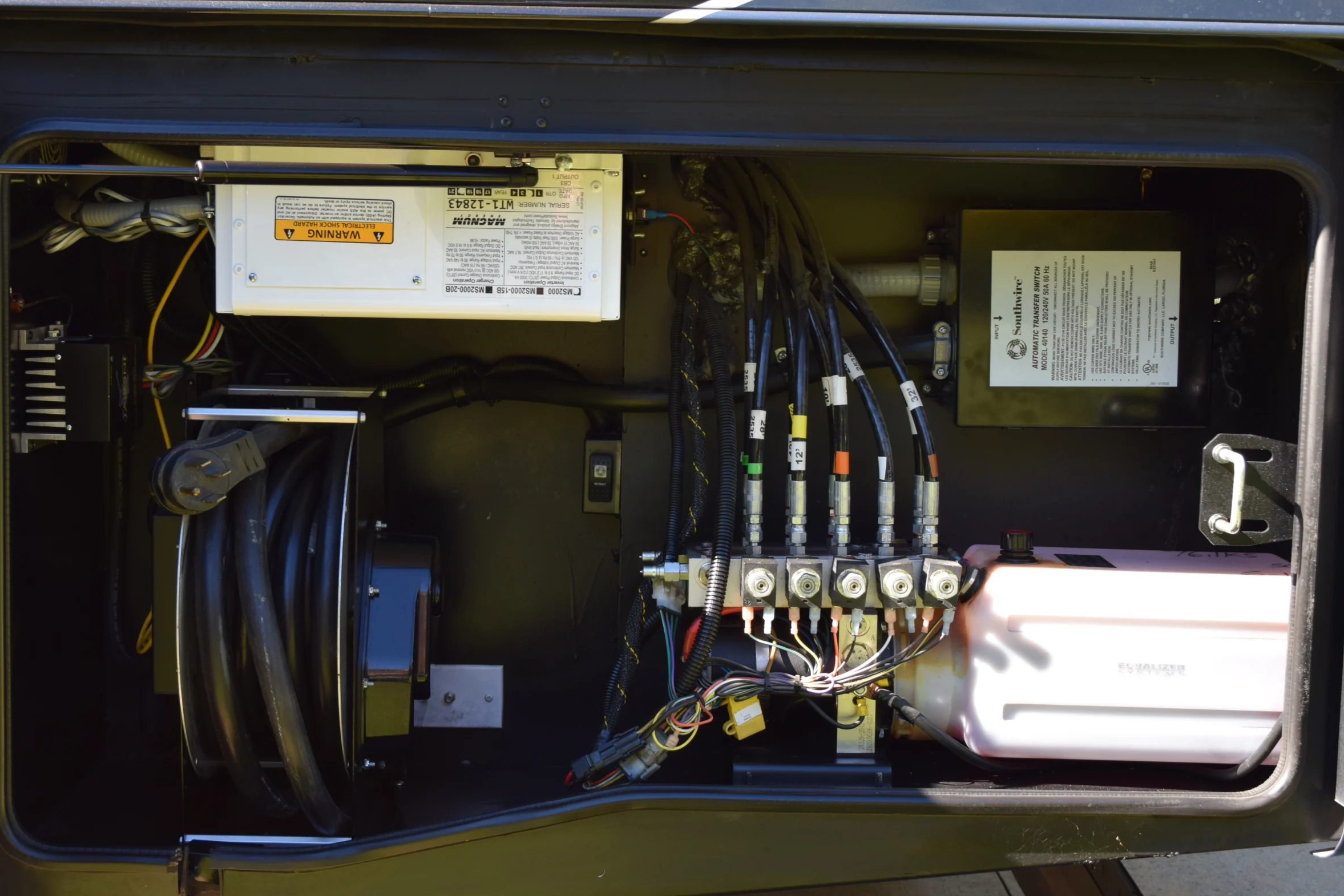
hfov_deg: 39.2
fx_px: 1887
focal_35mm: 51
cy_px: 425
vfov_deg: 26.7
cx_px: 647
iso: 400
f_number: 7.1
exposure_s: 1/200
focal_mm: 31
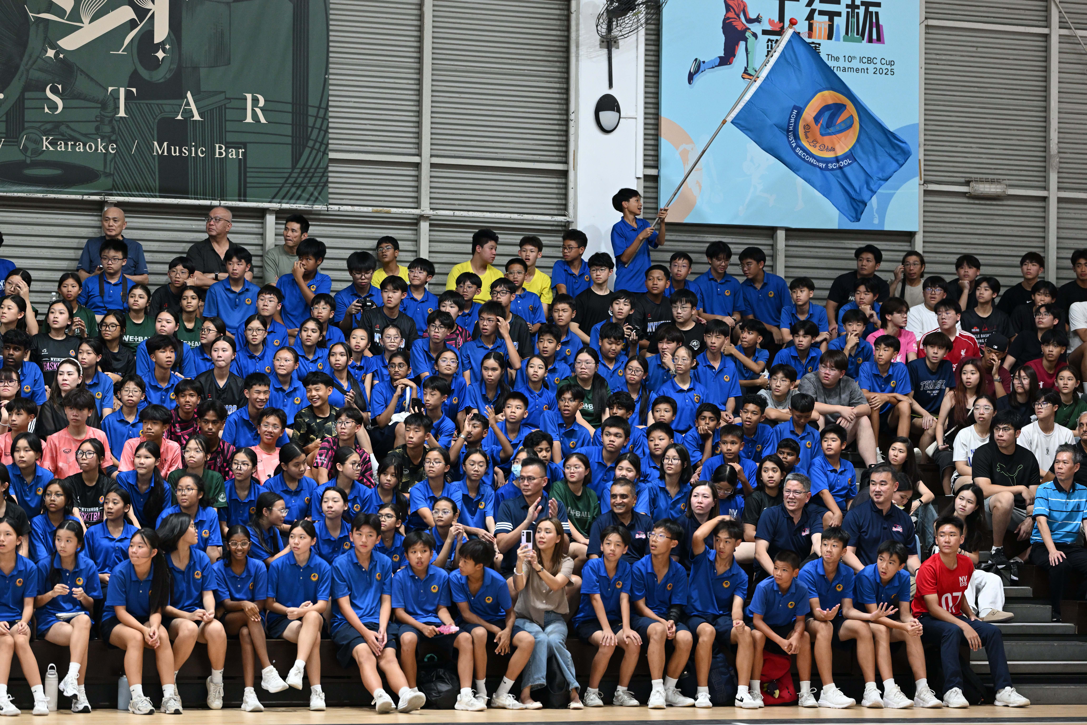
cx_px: 544
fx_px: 4076
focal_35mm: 135
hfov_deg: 15.2
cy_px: 362
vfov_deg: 10.2
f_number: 2.5
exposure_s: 1/1000
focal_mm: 135
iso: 2800
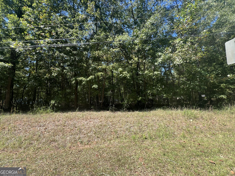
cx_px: 118
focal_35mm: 13
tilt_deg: +4.5
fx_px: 88
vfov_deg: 89.9
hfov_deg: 106.2
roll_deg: -0.4
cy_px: 88
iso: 32
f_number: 1.8
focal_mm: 1.57
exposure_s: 1/298
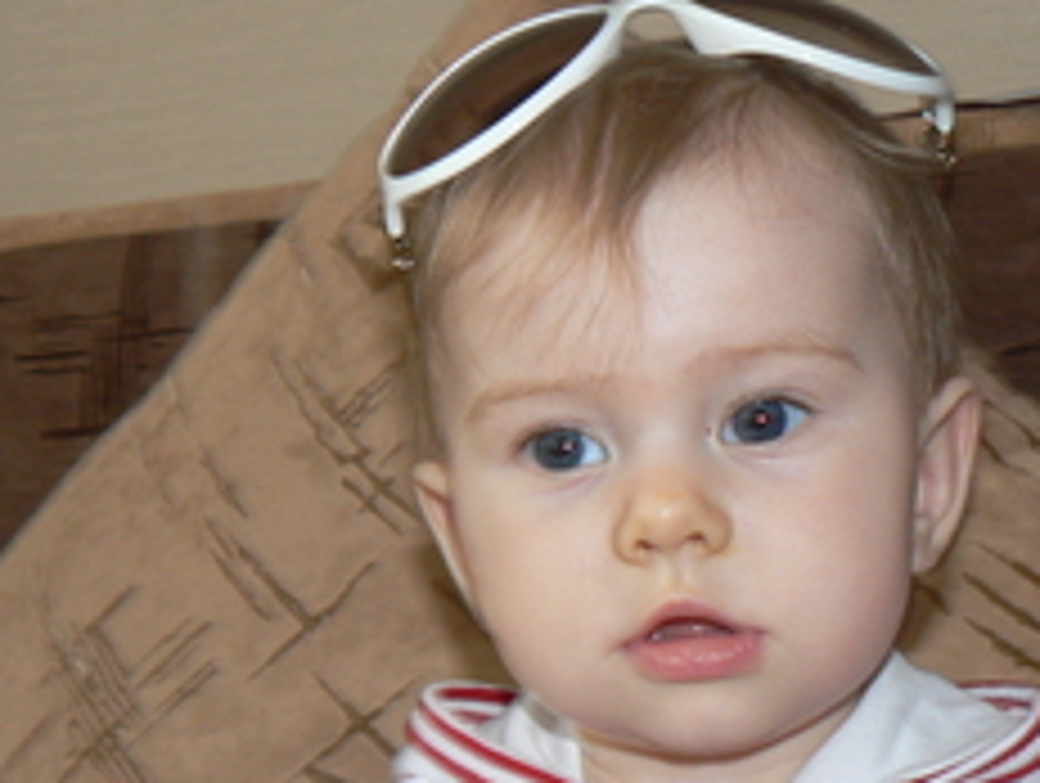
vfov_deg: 21.0
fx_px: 2106
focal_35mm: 70
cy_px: 554
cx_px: 509
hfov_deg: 27.7
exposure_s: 1/30
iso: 100
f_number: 2.8
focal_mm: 6
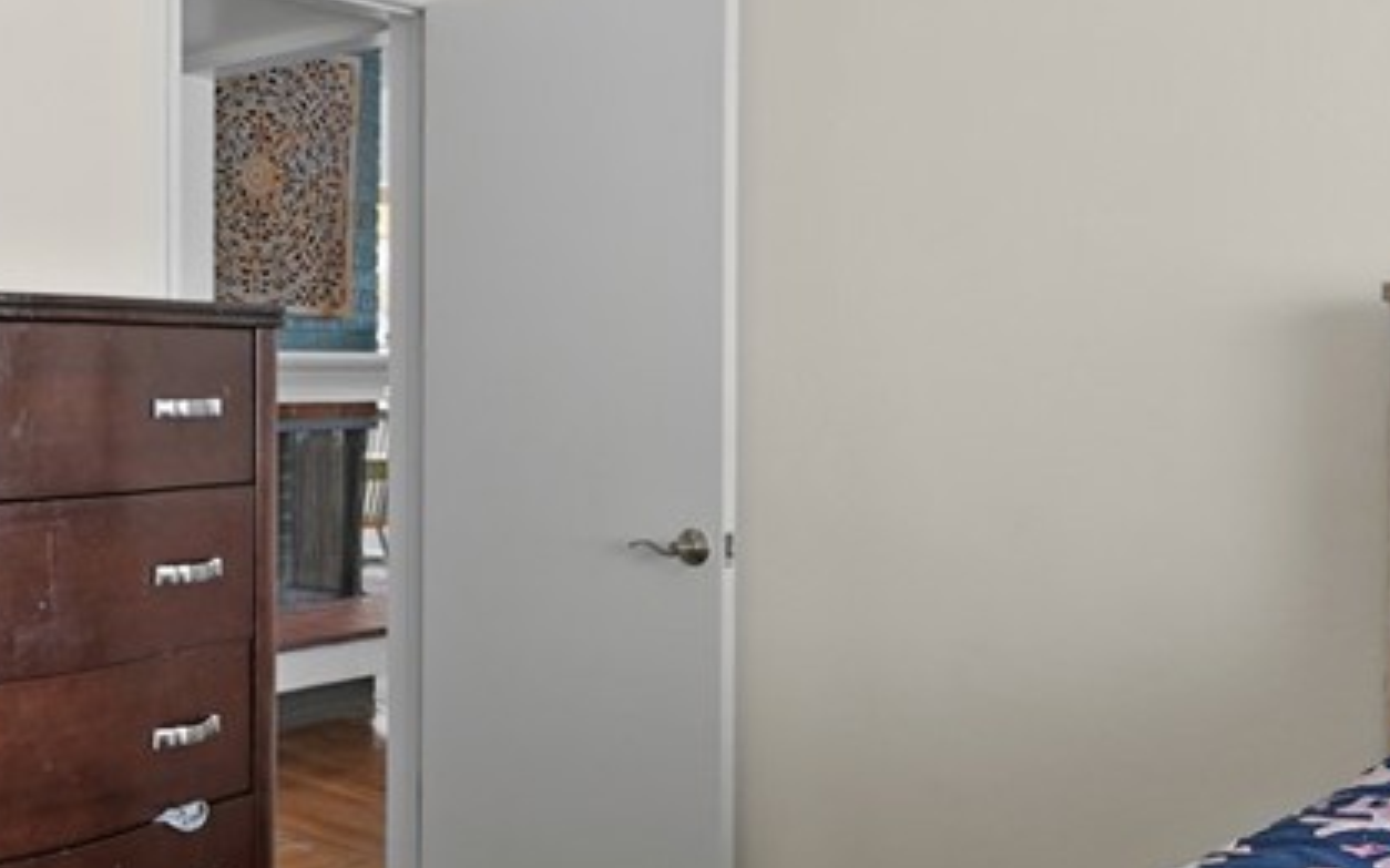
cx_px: 110
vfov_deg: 31.9
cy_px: 364
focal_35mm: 40
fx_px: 1515
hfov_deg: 44.3
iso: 320
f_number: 4.5
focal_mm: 16
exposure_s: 1/15
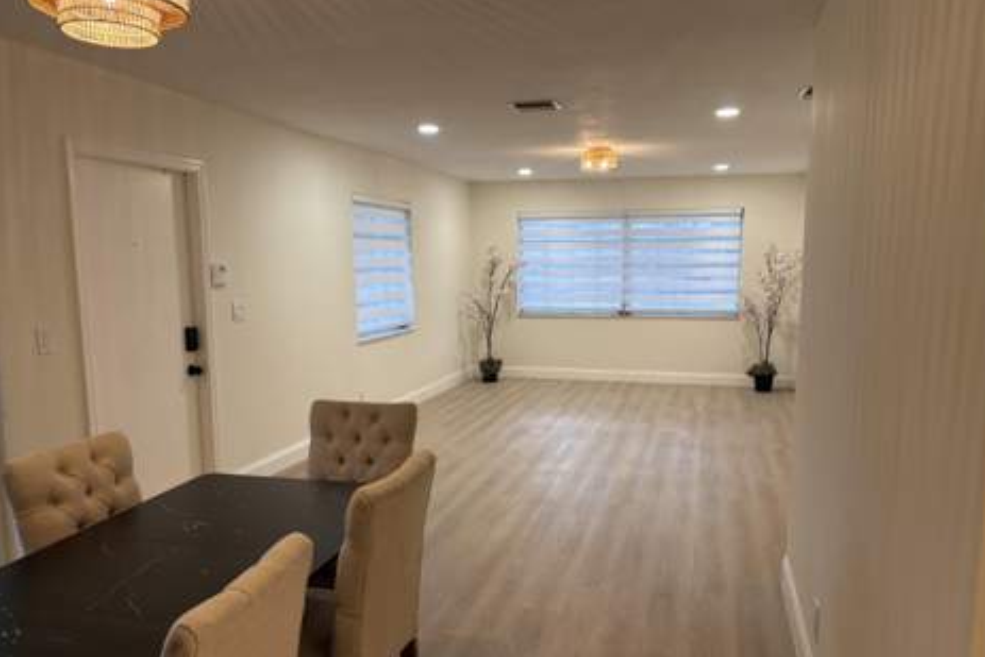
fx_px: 766
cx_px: 506
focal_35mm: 28
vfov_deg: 46.4
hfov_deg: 65.4
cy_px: 363
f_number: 1.6
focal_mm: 5.96
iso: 80
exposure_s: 1/60
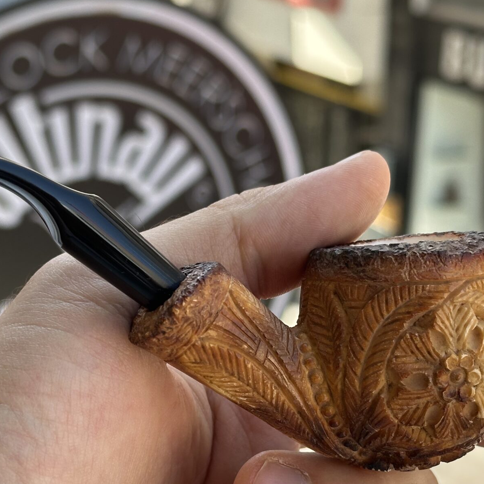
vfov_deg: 19.0
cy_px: 320
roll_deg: -1.7
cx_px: 197
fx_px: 1440
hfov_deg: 19.1
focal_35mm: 91
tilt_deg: -20.0
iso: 64
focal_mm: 6.86
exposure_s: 1/501
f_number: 1.78
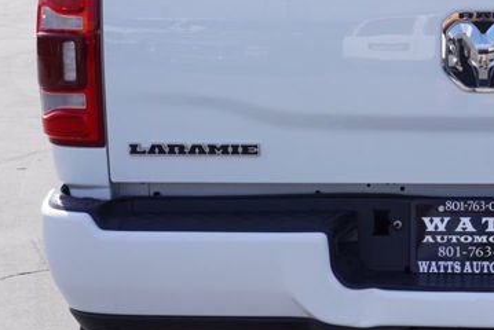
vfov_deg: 13.9
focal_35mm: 98
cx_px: 468
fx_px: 1352
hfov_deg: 20.2
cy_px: 114
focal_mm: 23
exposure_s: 1/125
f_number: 9
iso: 100
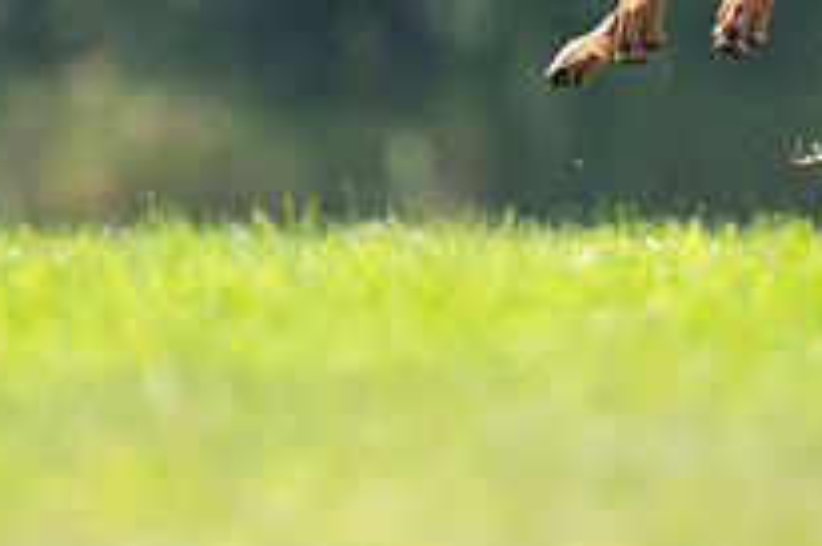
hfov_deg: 1.3
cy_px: -153
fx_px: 35545
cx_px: 527
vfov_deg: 0.9
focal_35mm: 1558
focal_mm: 553
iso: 3200
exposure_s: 1/4000
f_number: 6.3
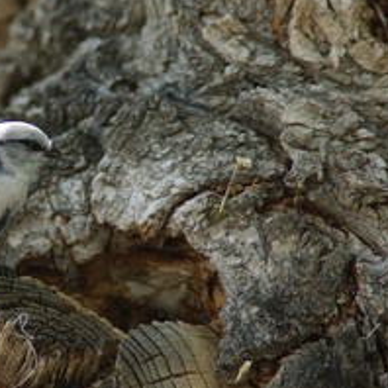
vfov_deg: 0.8
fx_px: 26846
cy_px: 184
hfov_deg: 0.8
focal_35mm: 2117
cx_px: 0
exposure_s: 1/250
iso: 400
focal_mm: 800
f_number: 5.6
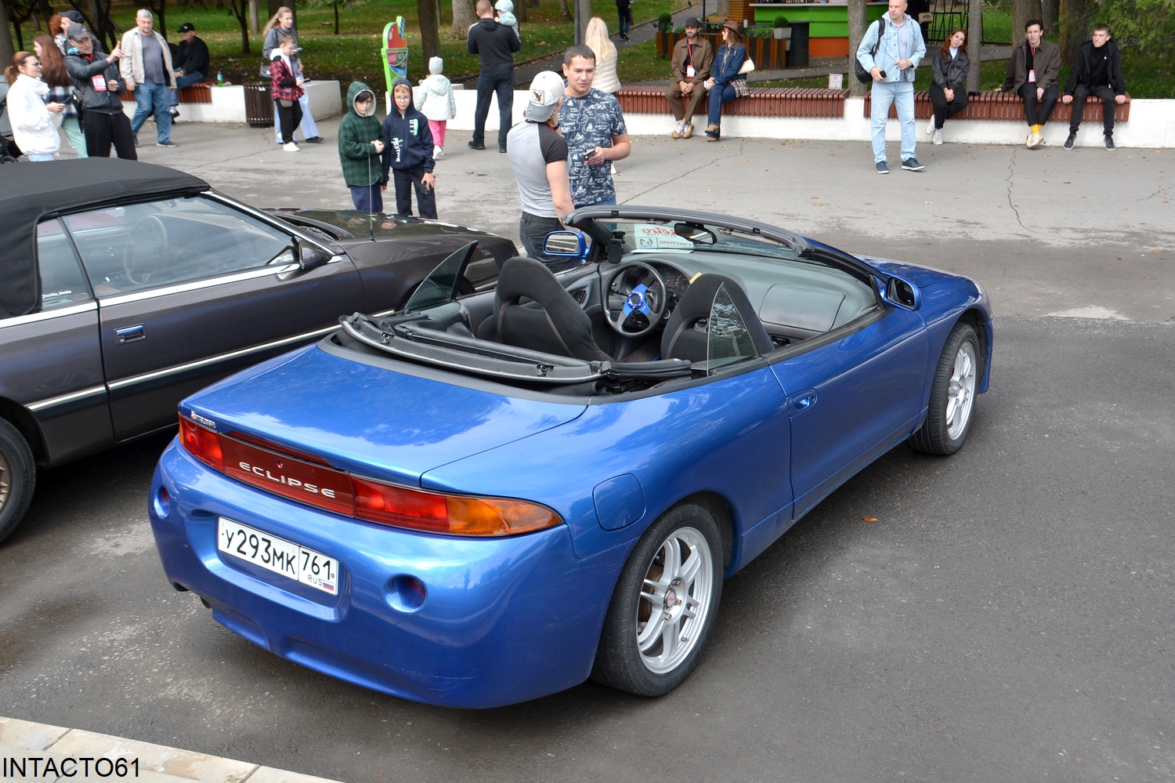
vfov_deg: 34.2
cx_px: 588
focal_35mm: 39
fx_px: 1272
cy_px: 392
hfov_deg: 49.6
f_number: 7.1
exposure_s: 1/200
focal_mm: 26
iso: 200
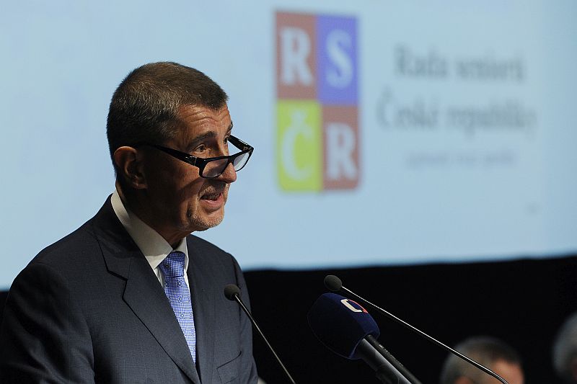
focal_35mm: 110
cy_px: 192
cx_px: 288
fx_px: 1763
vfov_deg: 12.4
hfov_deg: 18.6
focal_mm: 110
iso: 2000
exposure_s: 1/160
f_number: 4
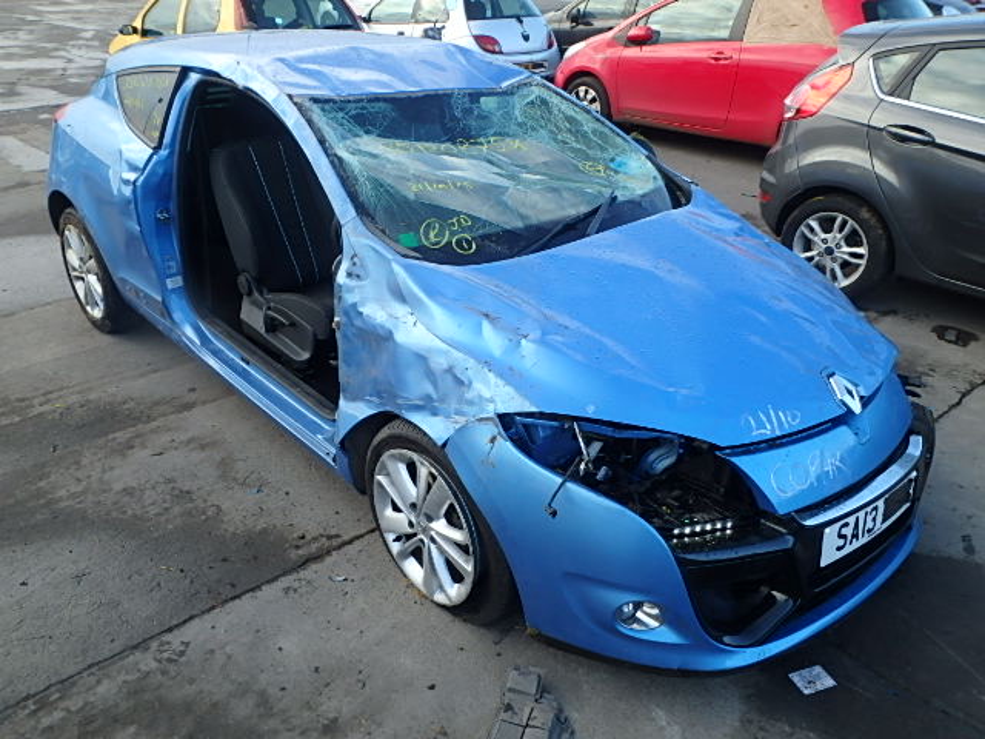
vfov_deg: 48.2
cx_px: 492
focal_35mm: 29
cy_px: 370
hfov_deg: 61.7
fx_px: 825
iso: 125
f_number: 4.6
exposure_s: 1/100
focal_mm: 5.2
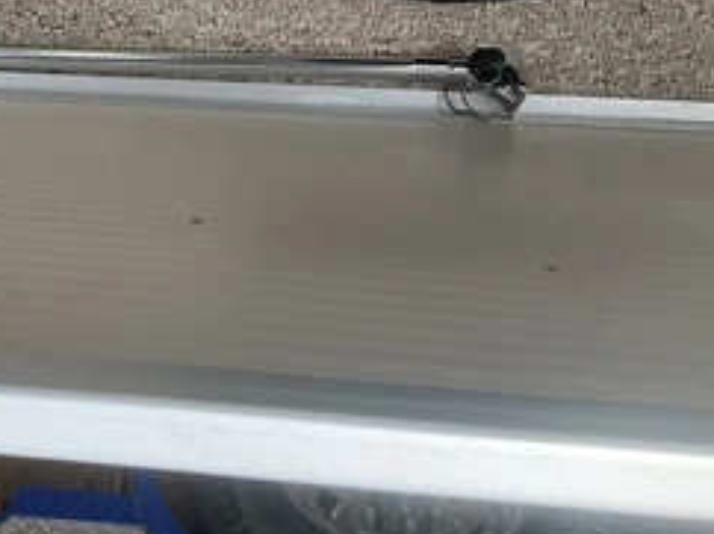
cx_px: 148
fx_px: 989
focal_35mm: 48
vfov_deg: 29.5
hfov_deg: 38.3
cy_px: 100
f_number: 1.8
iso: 25
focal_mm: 3
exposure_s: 1/650
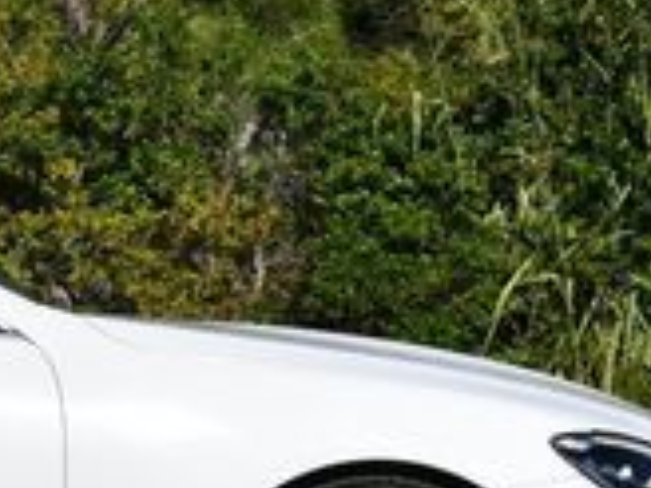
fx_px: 6206
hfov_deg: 5.9
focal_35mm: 330
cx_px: -373
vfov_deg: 4.5
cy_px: 135
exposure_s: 1/320
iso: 100
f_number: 9
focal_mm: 44
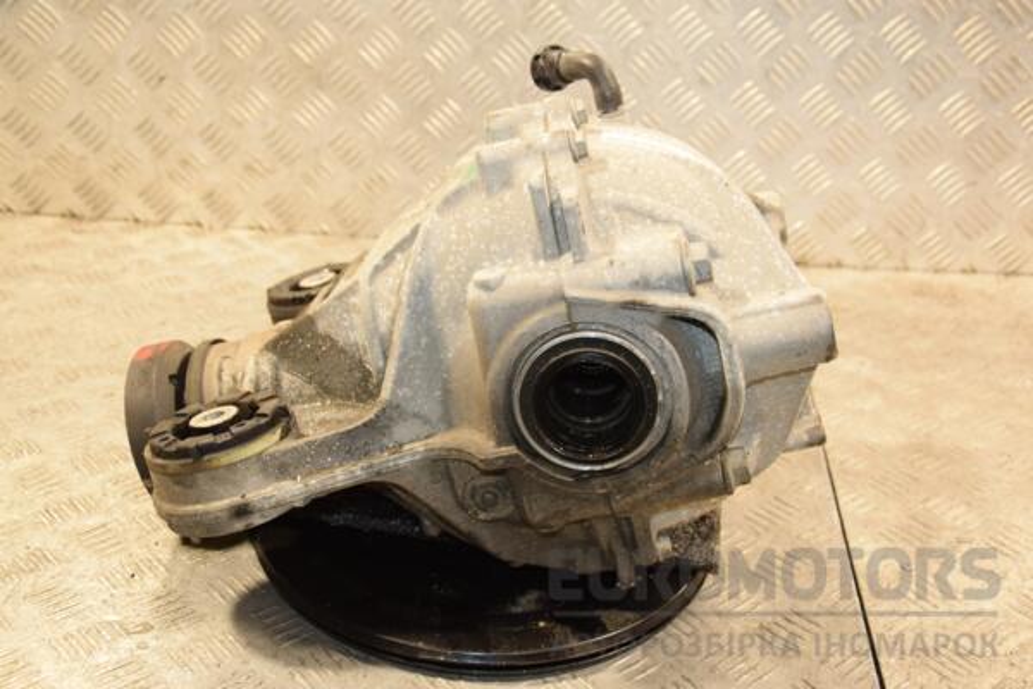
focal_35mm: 48
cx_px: 516
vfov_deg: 28.1
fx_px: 1377
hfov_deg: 41.1
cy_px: 344
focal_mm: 32
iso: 800
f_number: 5
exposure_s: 1/100
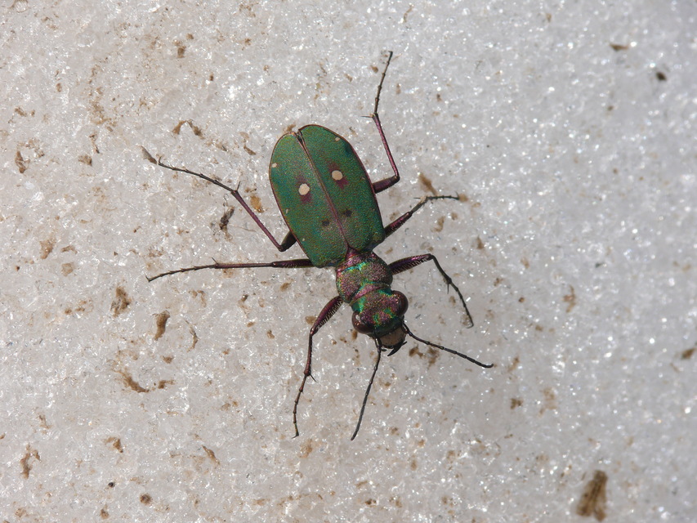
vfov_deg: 5.3
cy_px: 262
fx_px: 5639
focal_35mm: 280
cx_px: 348
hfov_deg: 7.1
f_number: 8
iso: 100
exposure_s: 1/640
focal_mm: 59.2
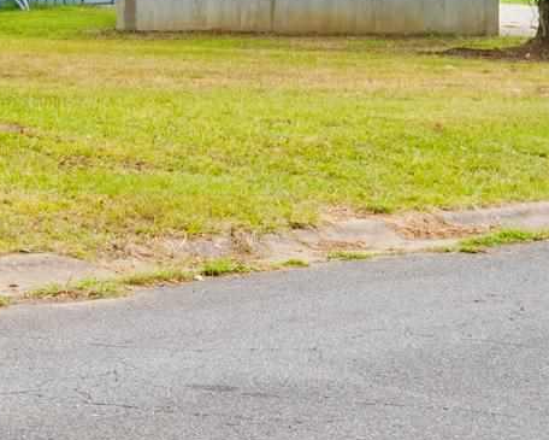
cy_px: -55
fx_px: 2259
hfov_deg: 11.9
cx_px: -653
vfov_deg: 11.0
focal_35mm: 139
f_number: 7.1
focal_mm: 18
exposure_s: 1/100
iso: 320
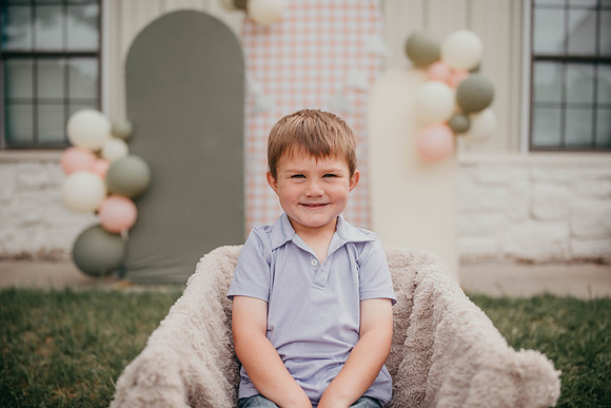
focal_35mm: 35
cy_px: 204
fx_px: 594
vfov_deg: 37.9
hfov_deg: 54.4
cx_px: 306
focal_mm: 35
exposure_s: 1/2000
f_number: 1.8
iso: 50
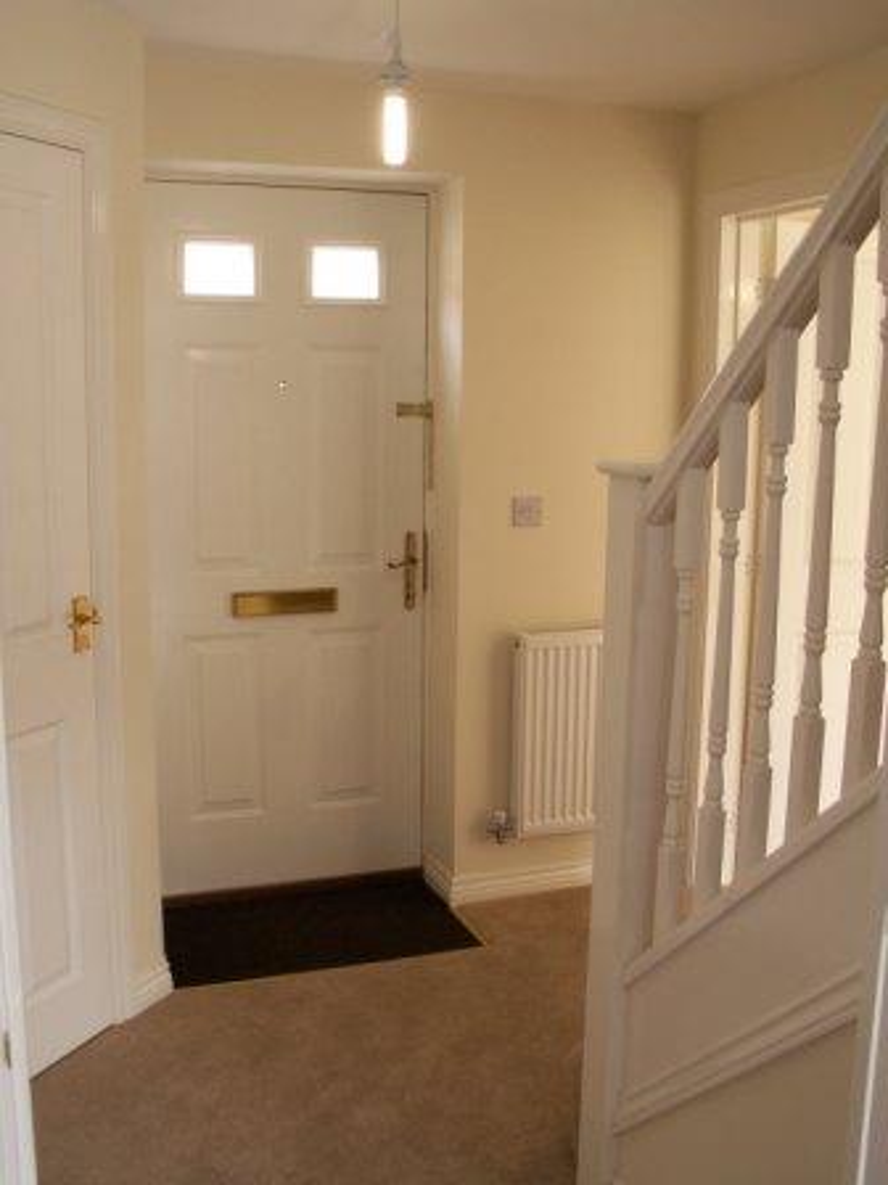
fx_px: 1197
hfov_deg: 40.7
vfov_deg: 52.6
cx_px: 444
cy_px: 592
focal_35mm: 35
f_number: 2.8
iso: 64
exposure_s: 1/40
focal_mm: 5.86
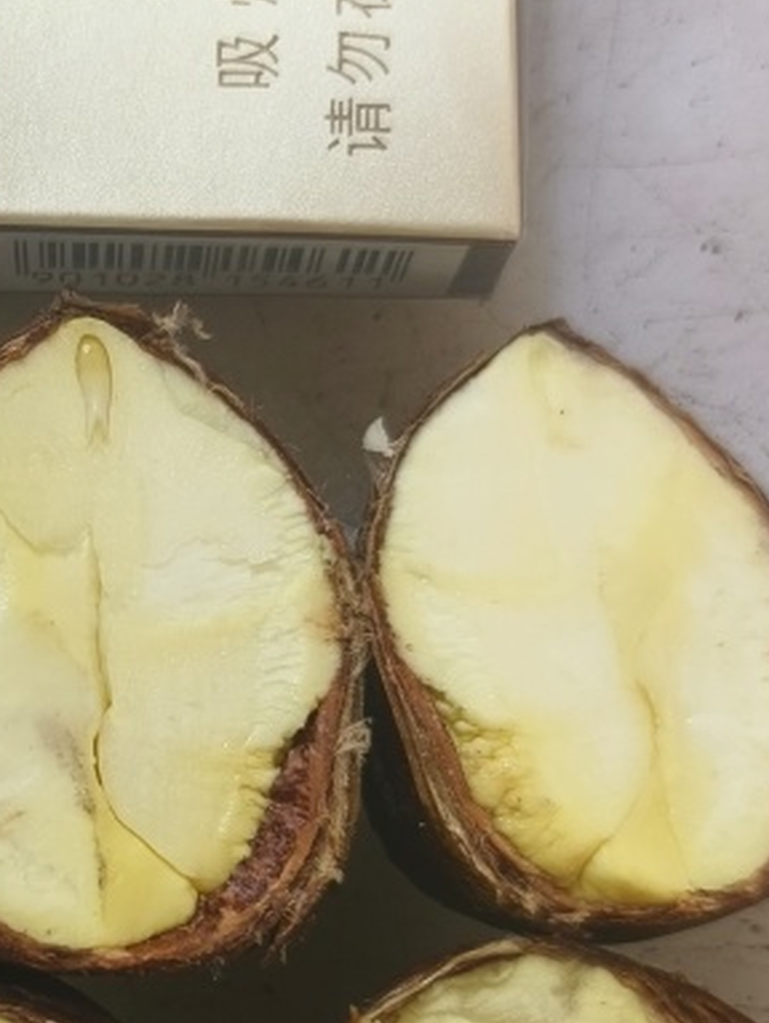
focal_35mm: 64
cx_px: -35
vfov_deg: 30.1
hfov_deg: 22.0
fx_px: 1893
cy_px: 621
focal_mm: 5.5
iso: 738
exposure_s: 1/100
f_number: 1.75
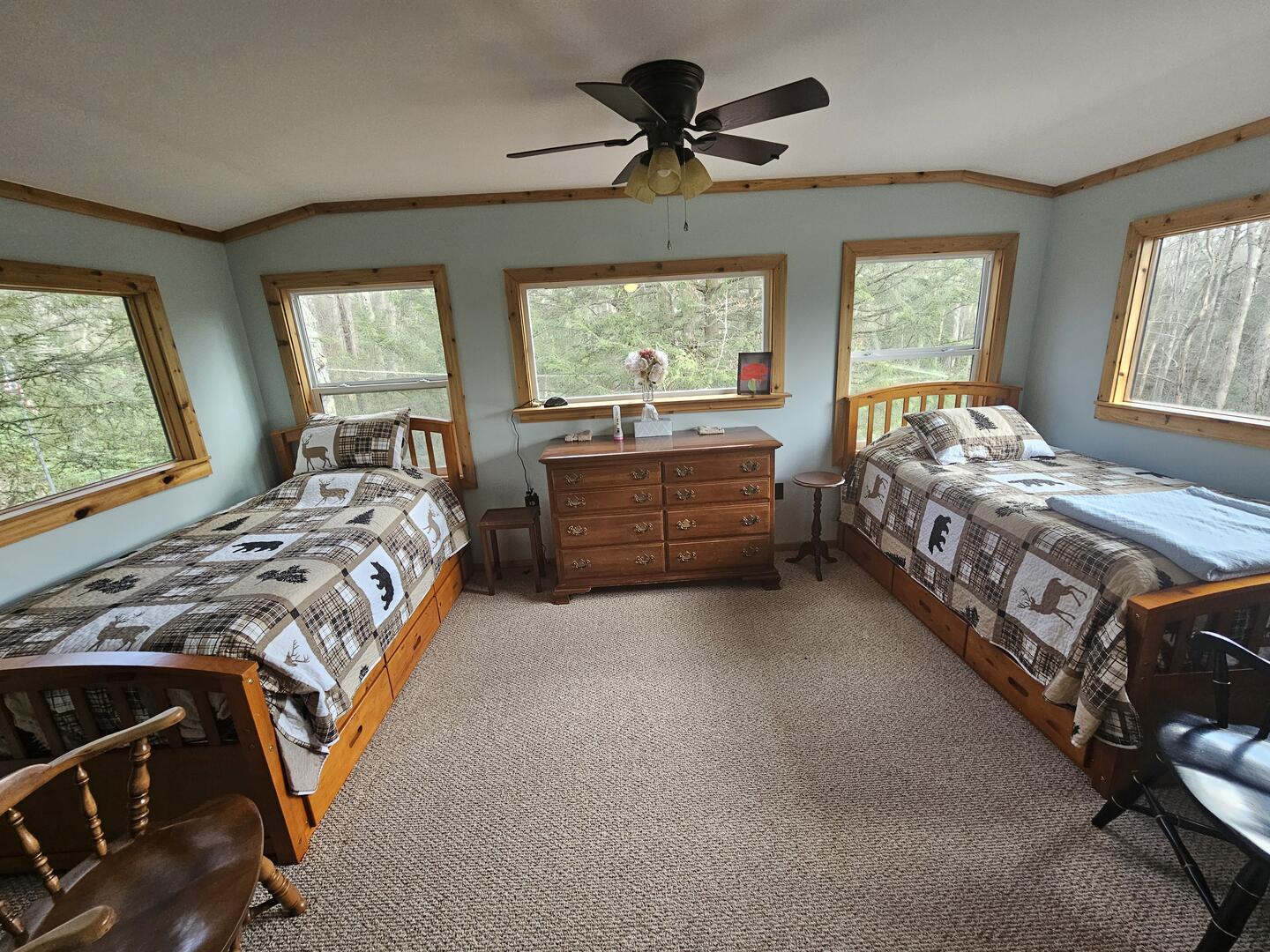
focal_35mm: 13
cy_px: 476
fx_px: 477
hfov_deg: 106.2
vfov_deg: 89.9
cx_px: 635
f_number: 2.2
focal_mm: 2.2
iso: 160
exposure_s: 1/60
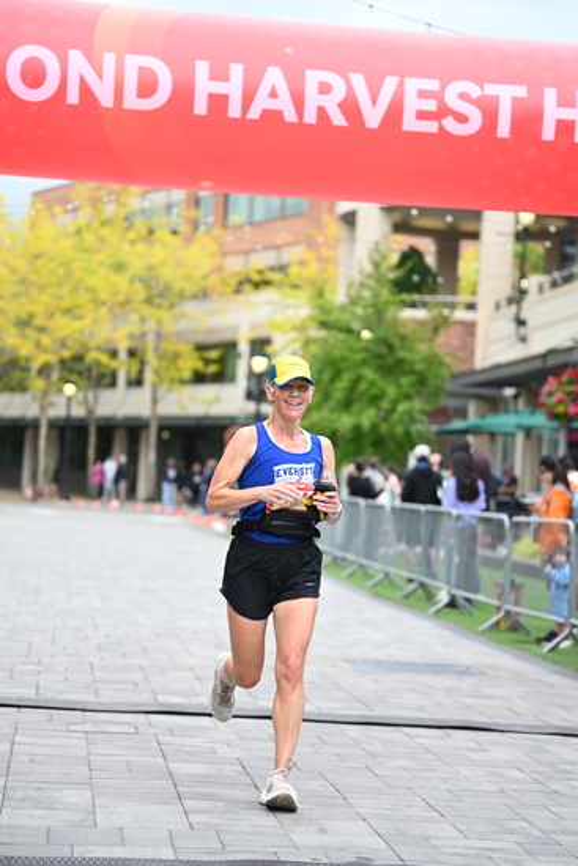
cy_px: 433
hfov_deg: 16.7
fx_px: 1973
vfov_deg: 24.8
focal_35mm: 82
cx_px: 289
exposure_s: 1/1600
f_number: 2.8
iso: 640
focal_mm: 82
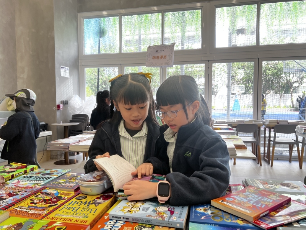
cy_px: 115
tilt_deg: -1.5
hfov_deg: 67.3
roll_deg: +1.4
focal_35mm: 26
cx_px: 153
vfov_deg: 53.1
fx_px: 230
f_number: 1.5
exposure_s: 1/214
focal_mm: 5.7
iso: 50
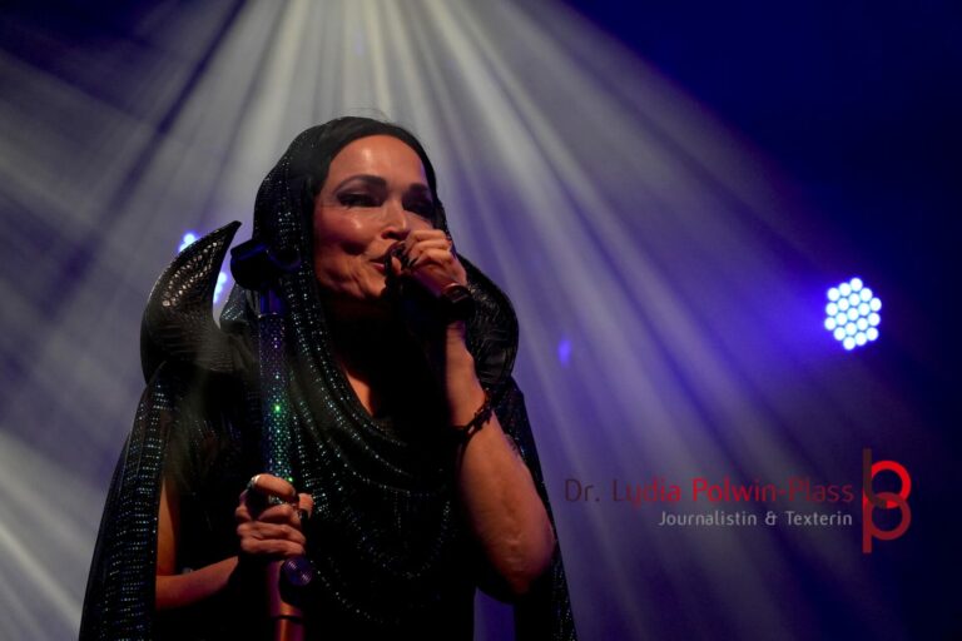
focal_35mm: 123
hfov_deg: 16.7
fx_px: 3287
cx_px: 481
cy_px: 320
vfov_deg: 11.1
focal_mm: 82
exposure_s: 1/160
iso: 2000
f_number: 5
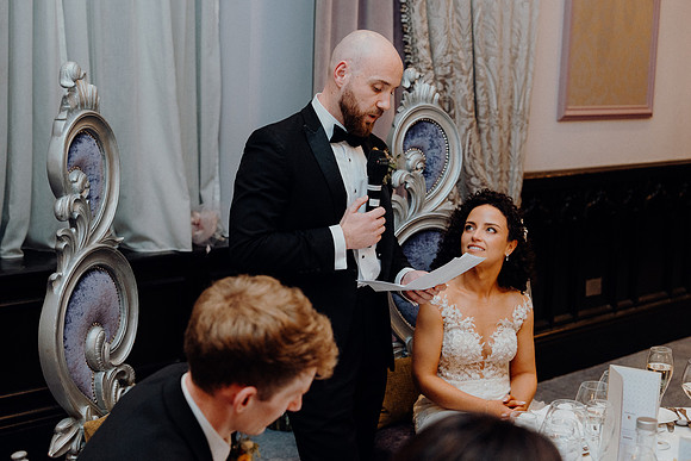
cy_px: 230
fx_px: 1094
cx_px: 346
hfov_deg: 35.0
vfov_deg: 23.8
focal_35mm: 57
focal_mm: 57
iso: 2500
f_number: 3.5
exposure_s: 1/160
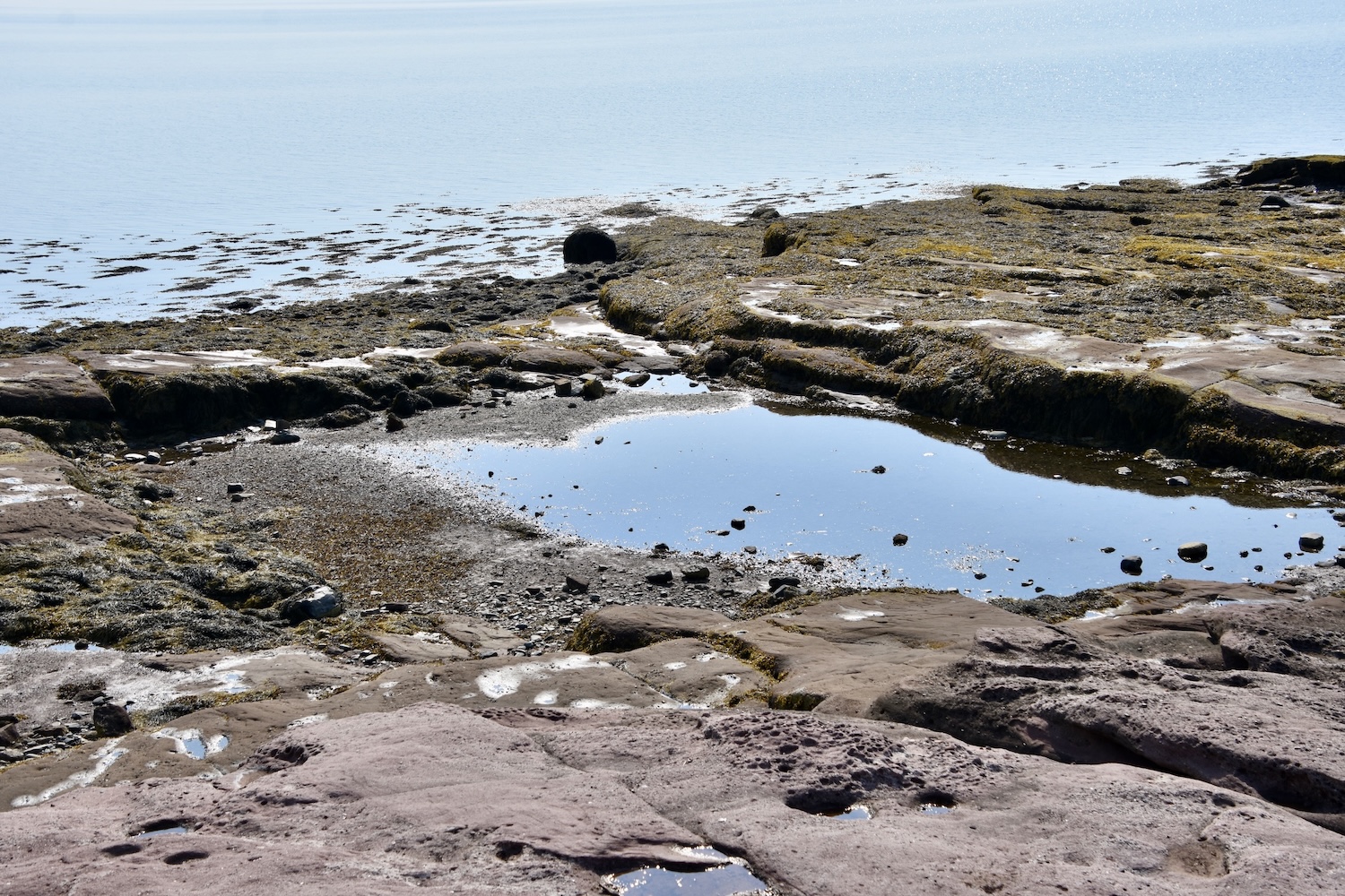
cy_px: 448
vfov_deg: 25.8
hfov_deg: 37.9
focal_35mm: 52
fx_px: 1961
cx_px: 672
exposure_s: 1/500
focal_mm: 35
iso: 125
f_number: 8
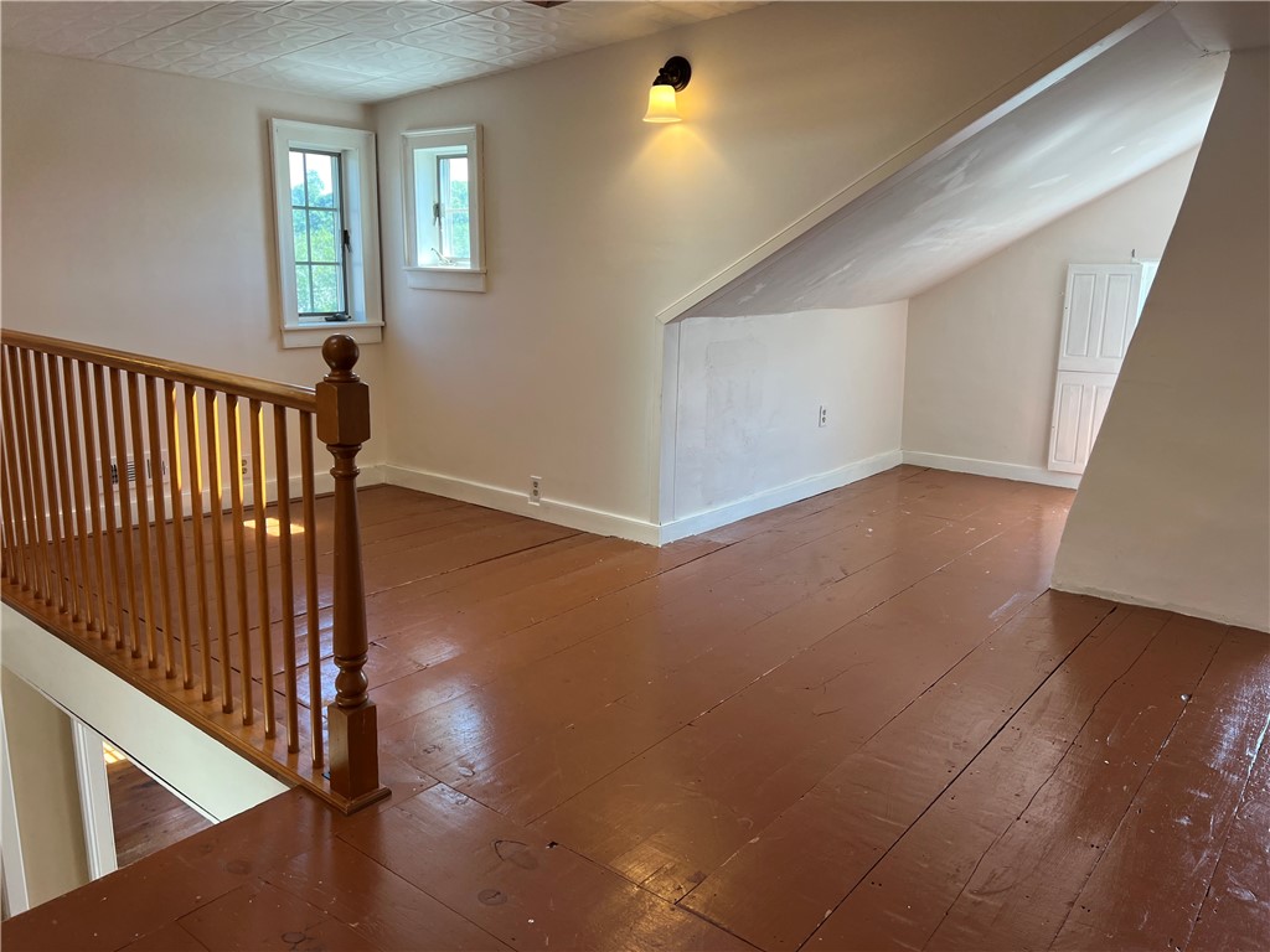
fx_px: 954
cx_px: 635
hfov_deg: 67.3
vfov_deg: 53.1
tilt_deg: -12.4
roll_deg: -1.4
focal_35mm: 26
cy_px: 476
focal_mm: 5.7
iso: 50
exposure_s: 1/120
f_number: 1.5
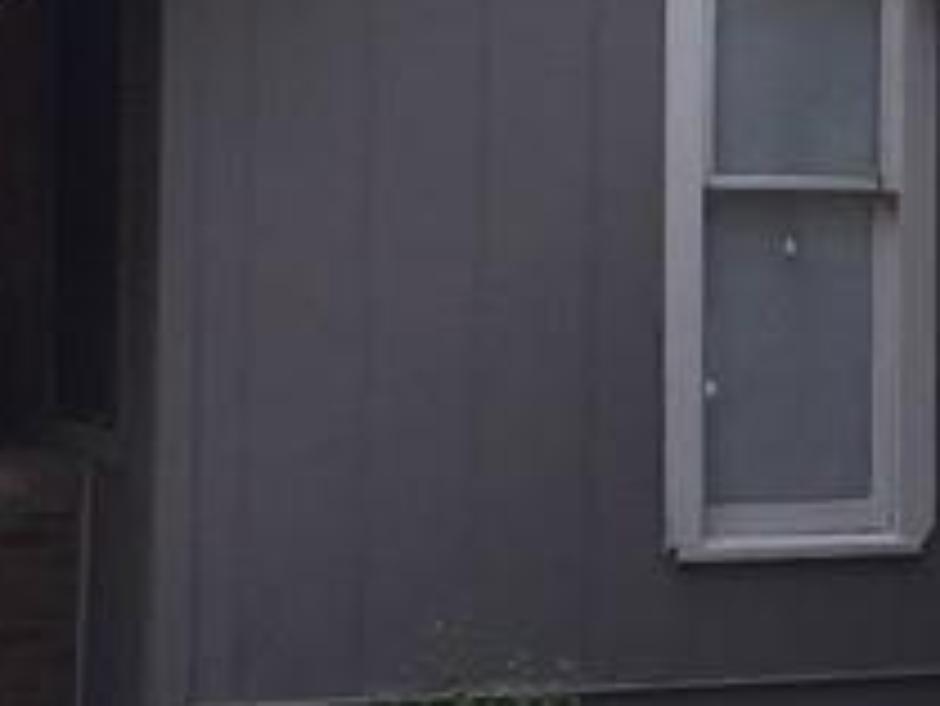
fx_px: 3858
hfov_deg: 12.8
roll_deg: -2.0
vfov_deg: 10.4
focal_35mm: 142
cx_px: 1624
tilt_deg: +0.0
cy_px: 189
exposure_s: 1/370
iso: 32
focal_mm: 4.15
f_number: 2.2
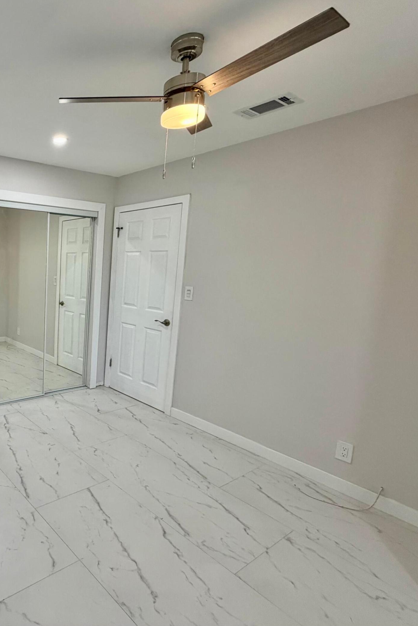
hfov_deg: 51.2
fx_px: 348
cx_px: 11
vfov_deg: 84.0
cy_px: 306
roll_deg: -0.4
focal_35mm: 20
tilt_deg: -5.9
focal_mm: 2.22
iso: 160
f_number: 2.2
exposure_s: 1/120
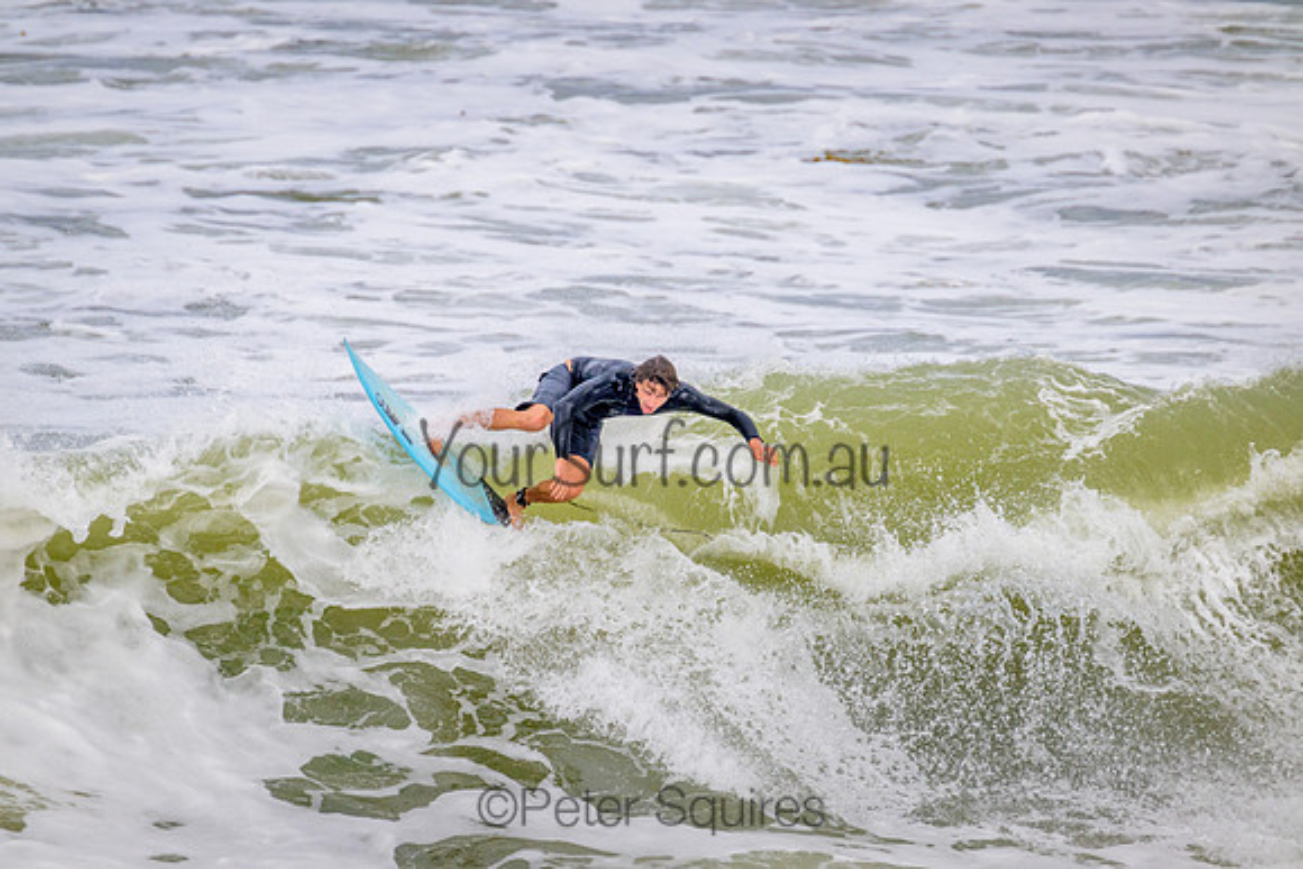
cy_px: 434
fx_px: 28961
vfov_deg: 1.7
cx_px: 652
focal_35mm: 800
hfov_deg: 2.6
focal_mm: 800
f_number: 11
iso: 720
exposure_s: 1/2000
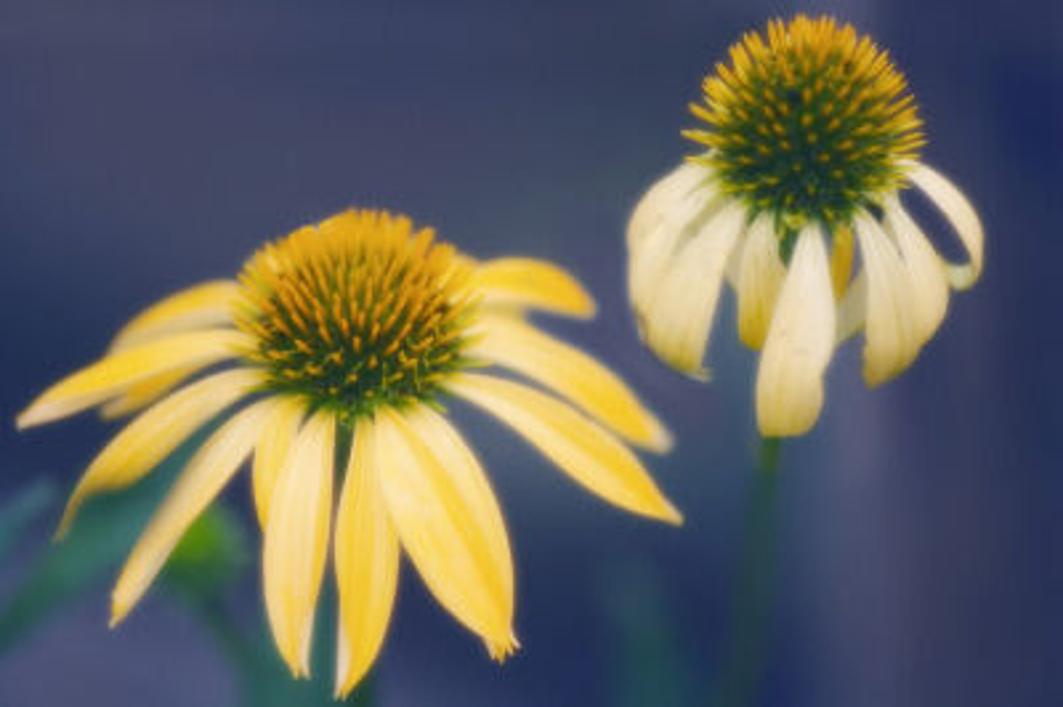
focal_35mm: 158
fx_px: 4647
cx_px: 532
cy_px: 354
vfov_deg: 8.7
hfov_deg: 13.1
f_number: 3
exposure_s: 1/250
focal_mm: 105
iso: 100
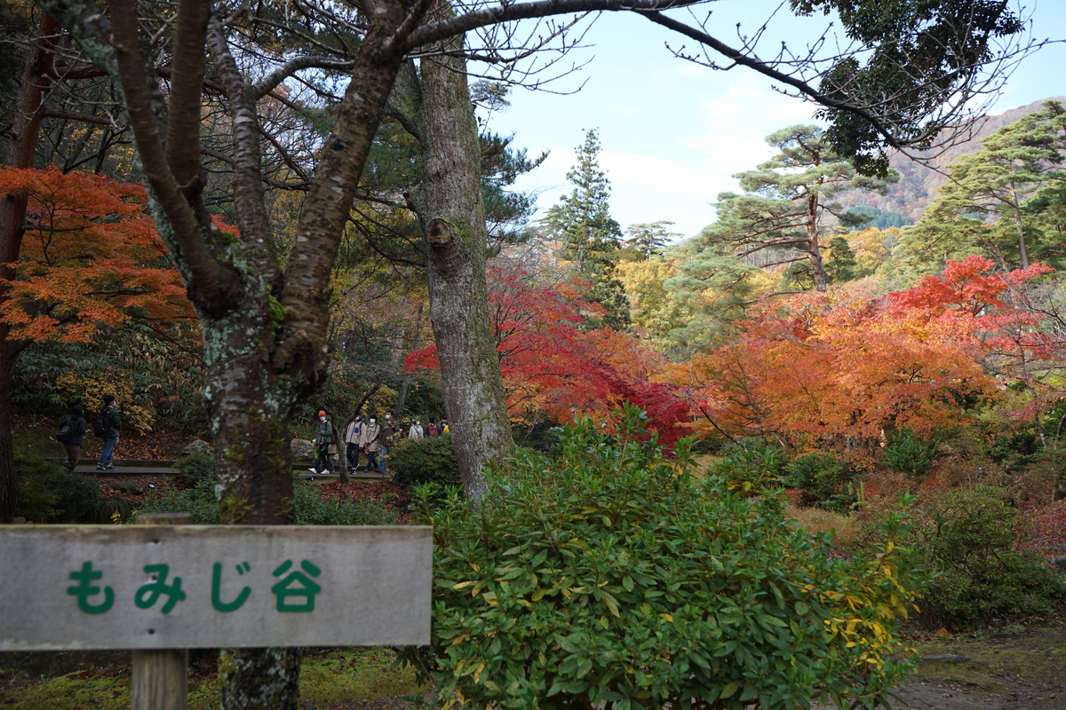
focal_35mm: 34
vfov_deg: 38.9
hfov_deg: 55.8
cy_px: 355
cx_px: 533
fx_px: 1007
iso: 160
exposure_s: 1/60
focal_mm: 34
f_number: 8
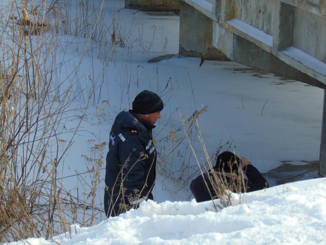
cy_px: 122
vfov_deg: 13.7
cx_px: 163
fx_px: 1017
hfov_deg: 18.2
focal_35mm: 108
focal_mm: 19.4
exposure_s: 1/800
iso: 80
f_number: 3.9
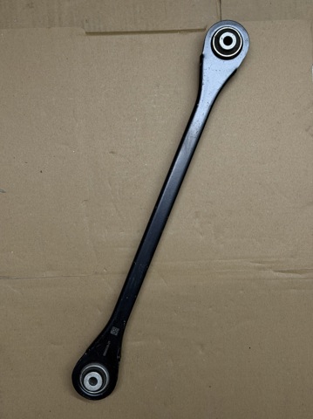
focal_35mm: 48
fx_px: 580
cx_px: 156
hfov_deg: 30.2
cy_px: 210
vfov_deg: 39.7
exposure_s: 1/33
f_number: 1.78
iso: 250
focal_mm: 6.76
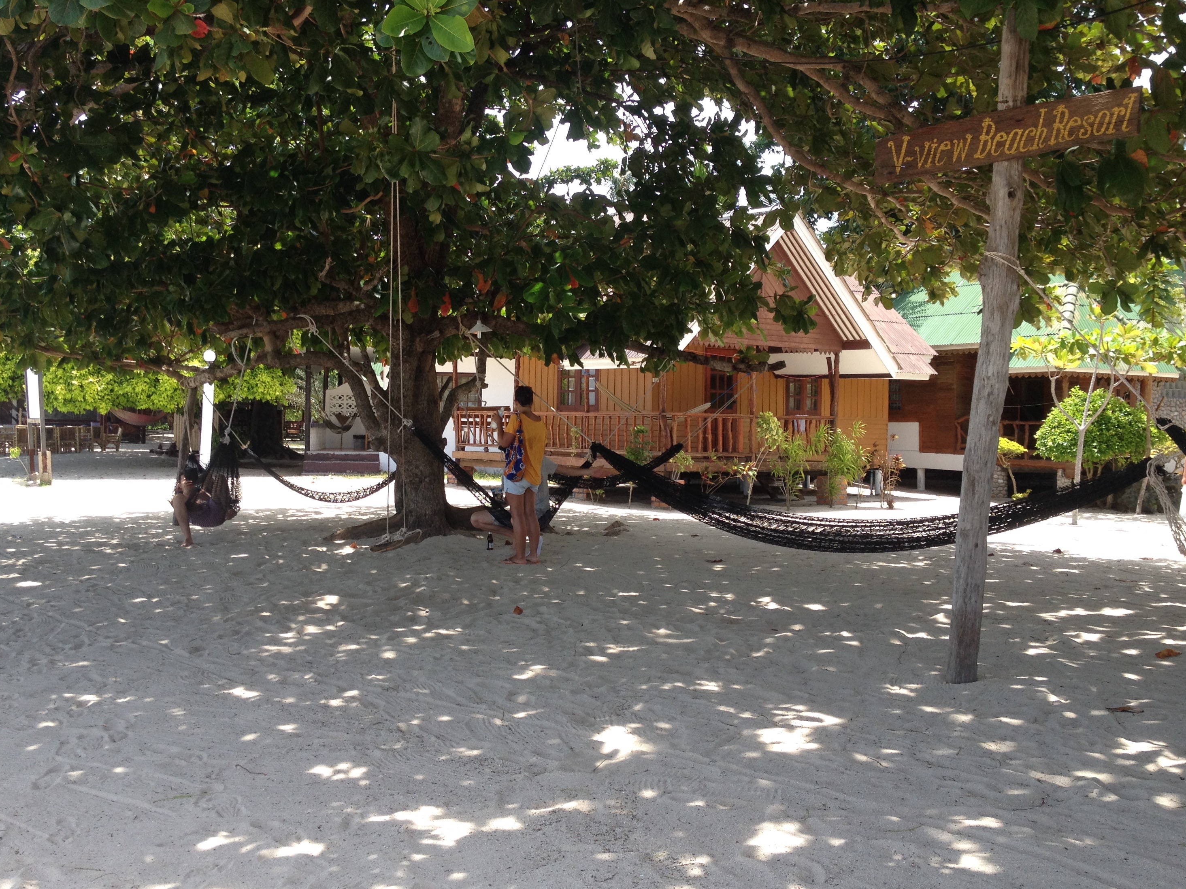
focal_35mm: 39
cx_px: 554
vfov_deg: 36.8
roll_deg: +0.4
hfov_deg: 47.8
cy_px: 420
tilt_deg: -3.6
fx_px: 1336
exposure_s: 1/541
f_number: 2.4
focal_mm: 4.28
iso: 50
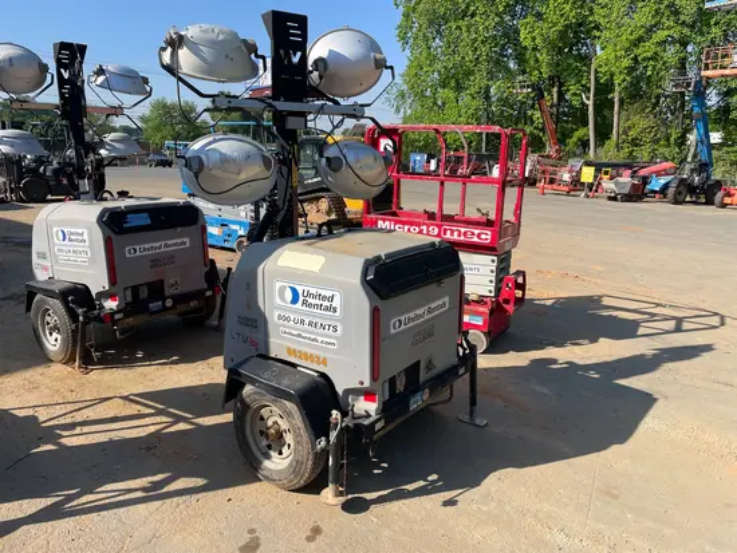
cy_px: 276
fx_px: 554
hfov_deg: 67.3
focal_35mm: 26
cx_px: 368
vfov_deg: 53.1
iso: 32
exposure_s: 1/2564
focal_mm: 4.2
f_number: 1.6
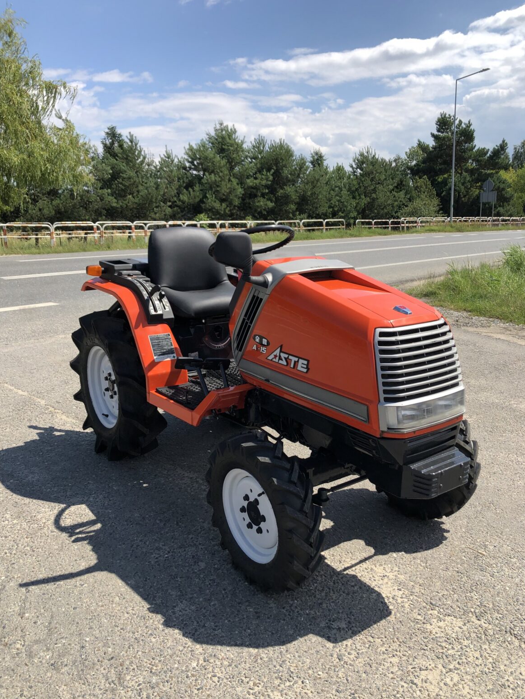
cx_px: 264
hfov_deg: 48.2
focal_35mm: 29
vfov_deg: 61.7
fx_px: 586
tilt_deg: -13.4
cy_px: 355
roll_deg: +1.7
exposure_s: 1/1715
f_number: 1.8
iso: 20
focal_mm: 3.99
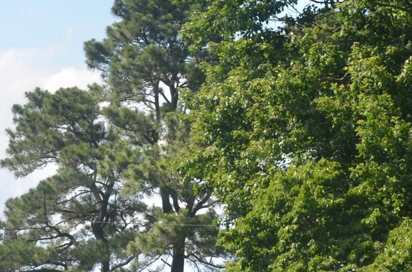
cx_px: -72
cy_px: 372
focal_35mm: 328
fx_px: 3745
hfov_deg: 6.3
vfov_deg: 4.2
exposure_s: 1/250
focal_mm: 70
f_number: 7.1
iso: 100
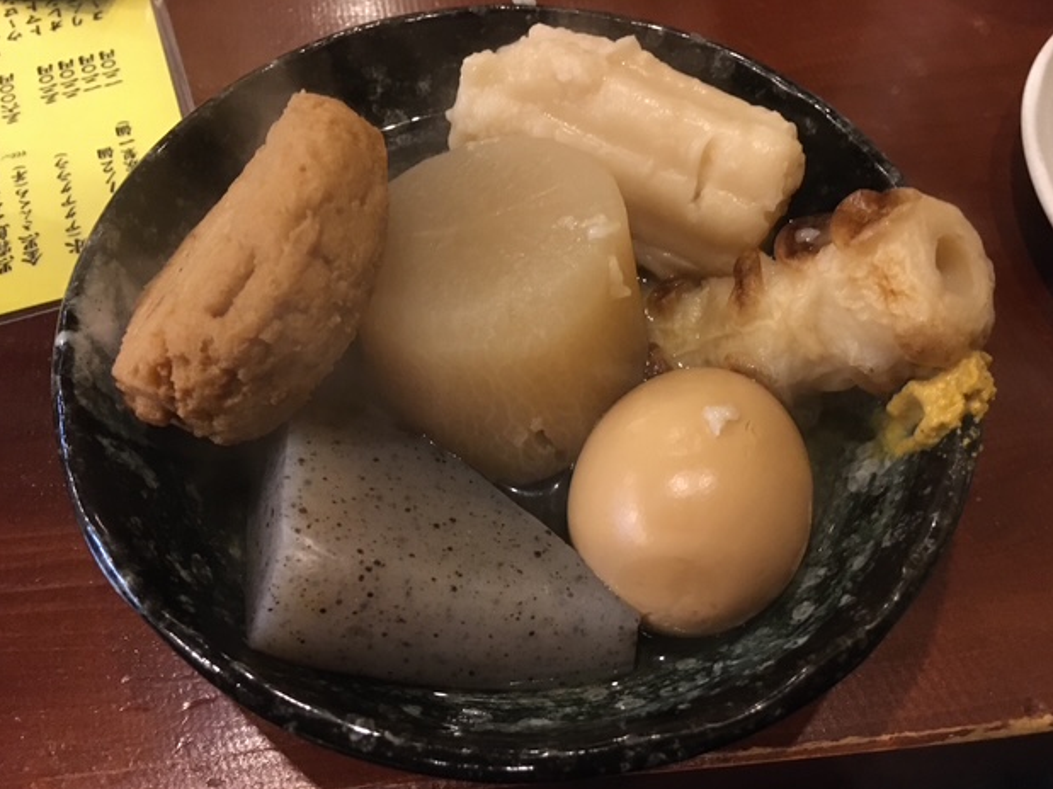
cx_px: 538
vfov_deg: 46.8
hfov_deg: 60.0
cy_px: 406
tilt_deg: -60.9
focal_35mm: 30
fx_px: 912
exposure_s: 1/15
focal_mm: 4.15
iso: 250
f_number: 2.2
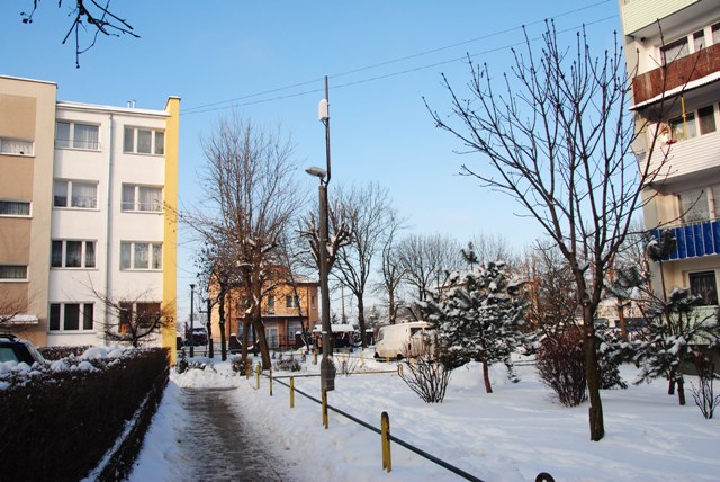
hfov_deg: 59.4
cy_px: 241
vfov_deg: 41.8
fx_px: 631
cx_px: 360
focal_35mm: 32
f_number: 10
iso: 200
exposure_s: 1/250
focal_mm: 21
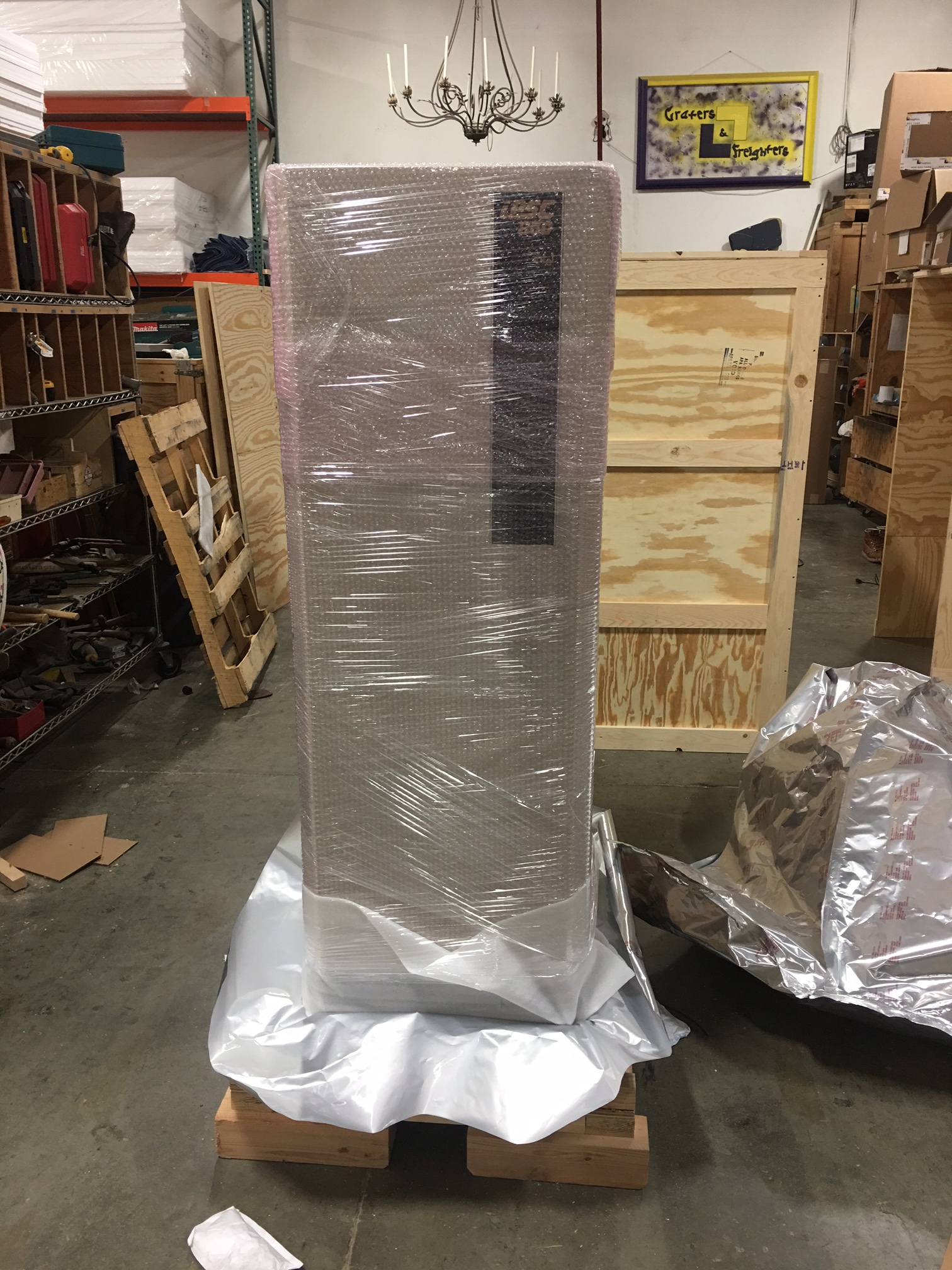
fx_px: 1063
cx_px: 476
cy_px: 635
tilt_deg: -14.8
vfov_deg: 61.7
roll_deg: -0.1
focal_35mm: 29
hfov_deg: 48.2
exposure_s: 1/15
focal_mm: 4.15
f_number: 2.2
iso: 50
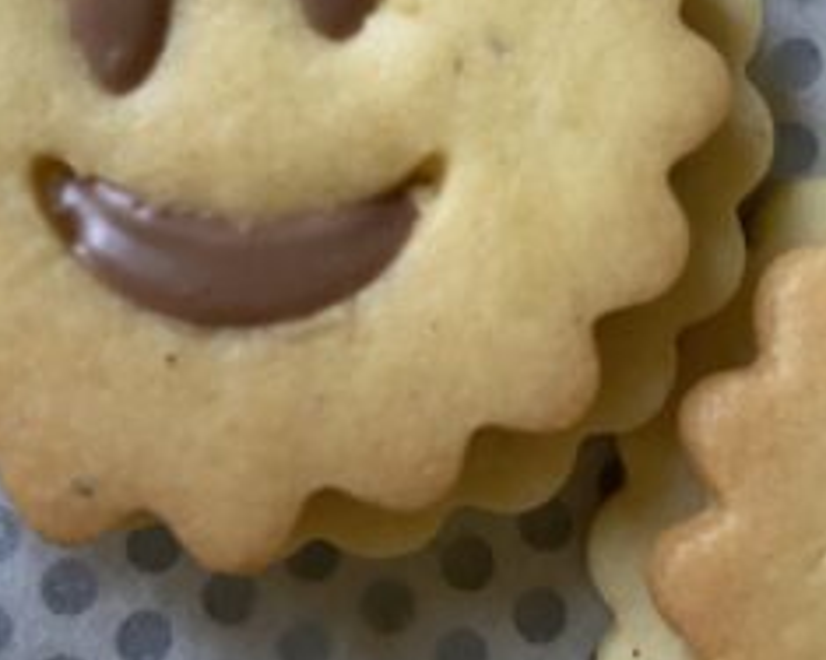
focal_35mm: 52
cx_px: 308
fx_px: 1271
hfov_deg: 35.8
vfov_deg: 28.7
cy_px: 172
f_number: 1.8
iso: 500
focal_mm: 4.25
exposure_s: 1/56
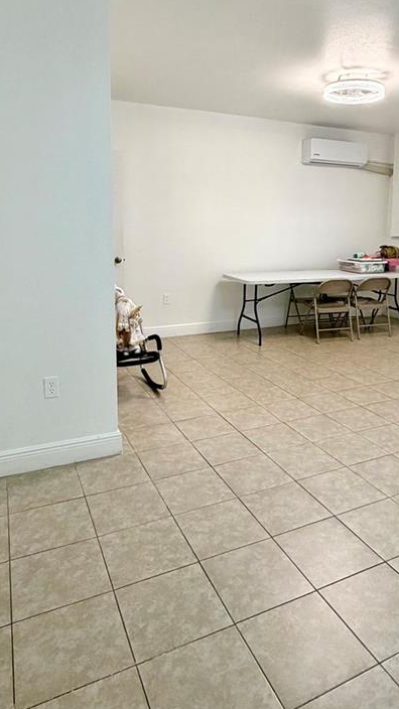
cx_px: 250
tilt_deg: -8.2
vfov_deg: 71.4
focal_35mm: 26
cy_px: 294
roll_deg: -1.0
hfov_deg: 44.0
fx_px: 489
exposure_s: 1/121
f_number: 2.2
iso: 200
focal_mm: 2.22
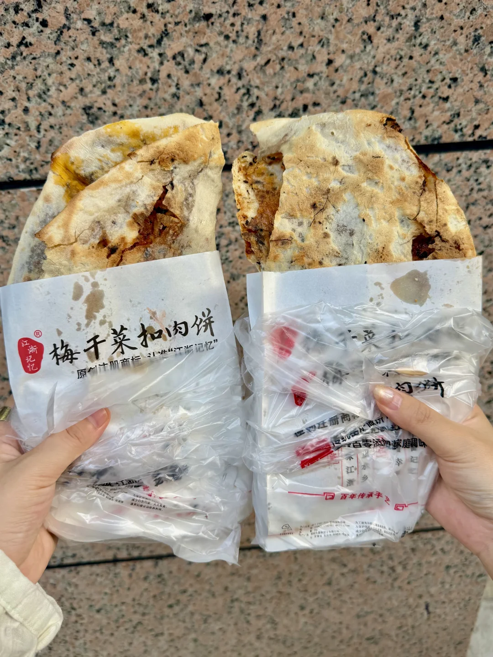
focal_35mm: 24
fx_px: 456
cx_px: 246
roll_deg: +8.6
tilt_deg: -30.7
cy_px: 328
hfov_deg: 56.8
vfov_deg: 71.6
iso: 64
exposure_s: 1/215
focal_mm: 6.76
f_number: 1.78
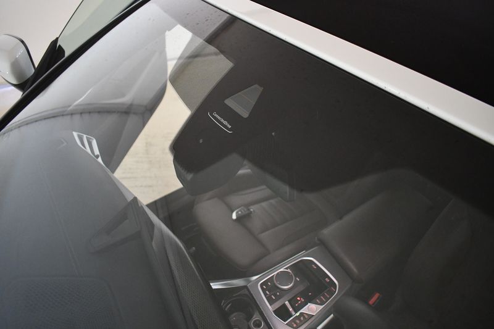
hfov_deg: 67.4
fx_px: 370
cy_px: 164
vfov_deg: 47.9
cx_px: 247
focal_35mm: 27
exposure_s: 1/60
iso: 3200
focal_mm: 18
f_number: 3.5
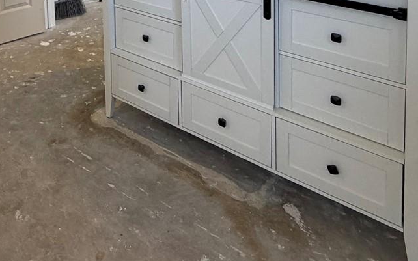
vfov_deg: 26.6
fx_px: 421
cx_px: 75
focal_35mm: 37
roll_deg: +2.6
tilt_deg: -3.6
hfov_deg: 49.2
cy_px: -112
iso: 250
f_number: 2.2
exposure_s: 1/120
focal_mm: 2.22
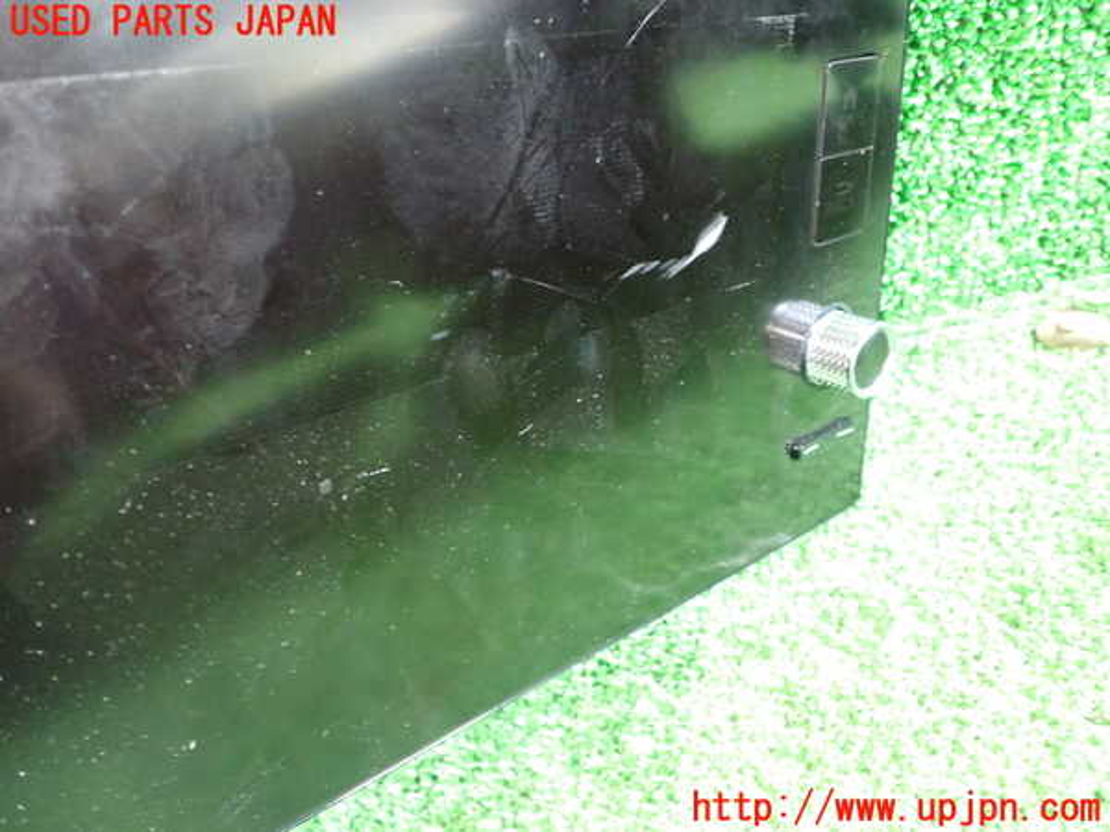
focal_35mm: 30
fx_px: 962
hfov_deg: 60.0
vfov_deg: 46.8
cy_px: 416
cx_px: 555
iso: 800
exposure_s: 1/20
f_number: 2.3
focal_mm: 5.4
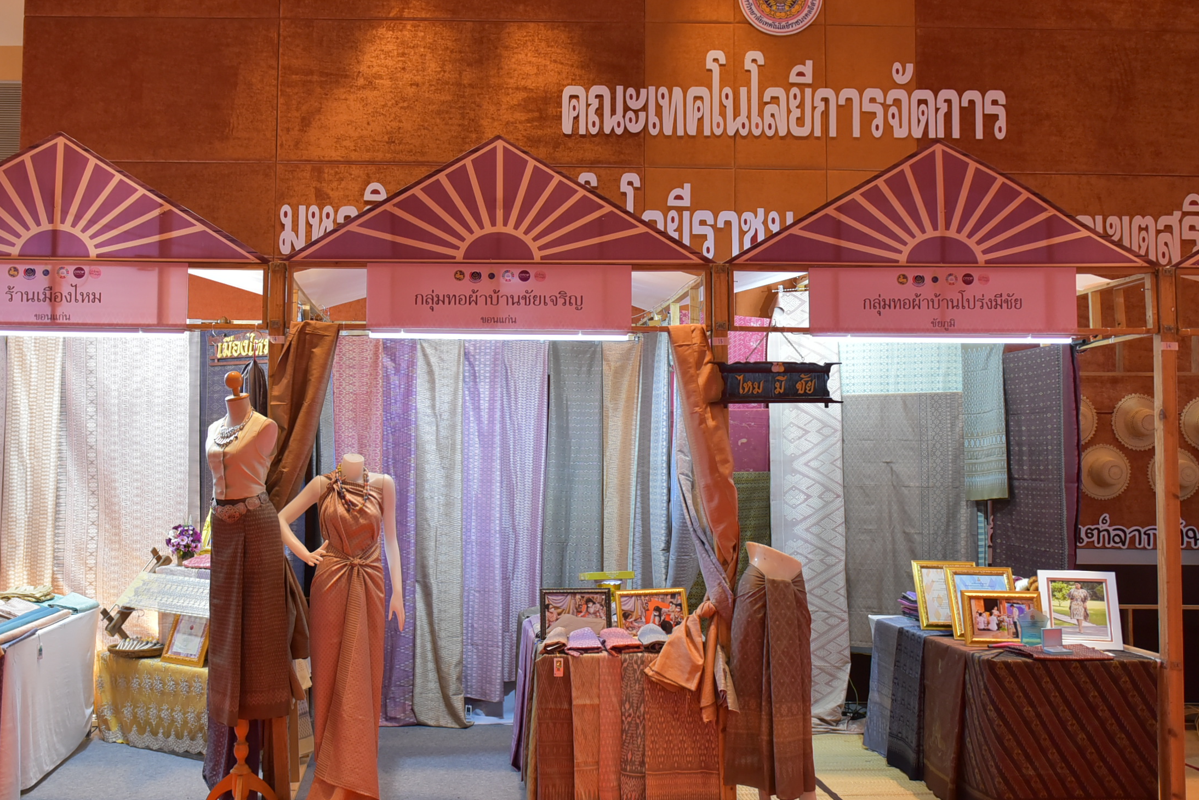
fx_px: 1099
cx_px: 467
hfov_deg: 56.7
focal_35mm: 33
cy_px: 400
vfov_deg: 40.0
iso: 2200
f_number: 3.3
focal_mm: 24
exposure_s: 1/500
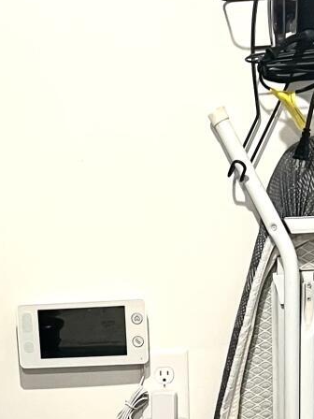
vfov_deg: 16.2
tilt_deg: -15.9
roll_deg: +5.8
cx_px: 23
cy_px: 518
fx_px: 1403
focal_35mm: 116
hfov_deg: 12.7
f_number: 1.5
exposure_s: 1/60
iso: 125
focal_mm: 5.7
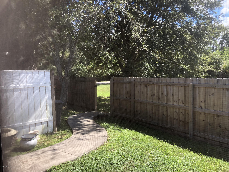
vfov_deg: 49.7
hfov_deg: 63.4
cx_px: 114
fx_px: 185
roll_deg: +2.3
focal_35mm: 28
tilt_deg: -4.6
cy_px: 86
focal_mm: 3.99
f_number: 1.8
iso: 20
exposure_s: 1/302
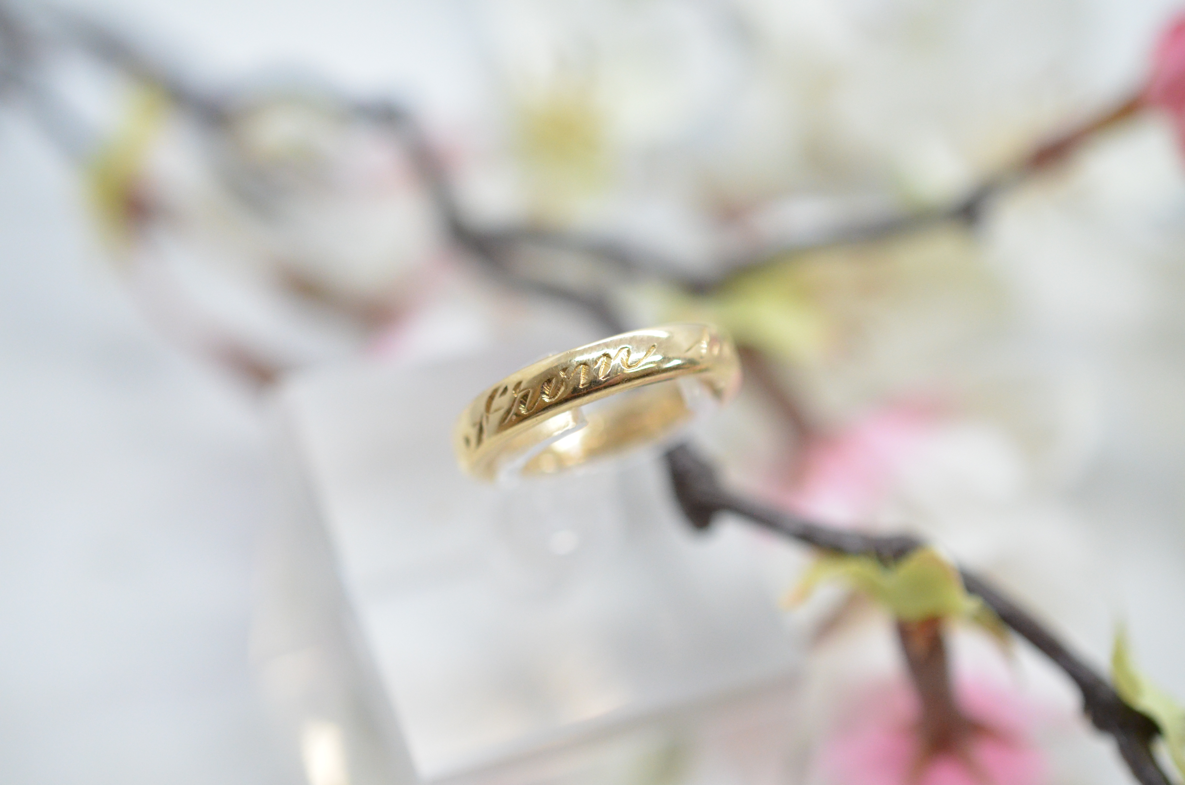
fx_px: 1971
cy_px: 392
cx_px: 592
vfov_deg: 22.5
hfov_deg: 33.5
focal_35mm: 60
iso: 2500
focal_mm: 40
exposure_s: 1/1600
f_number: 4
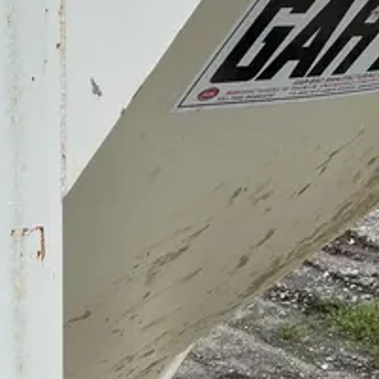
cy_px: 401
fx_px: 1041
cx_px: 94
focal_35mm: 84
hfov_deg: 20.5
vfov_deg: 19.9
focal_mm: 4.2
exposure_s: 1/1689
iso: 32
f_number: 1.6
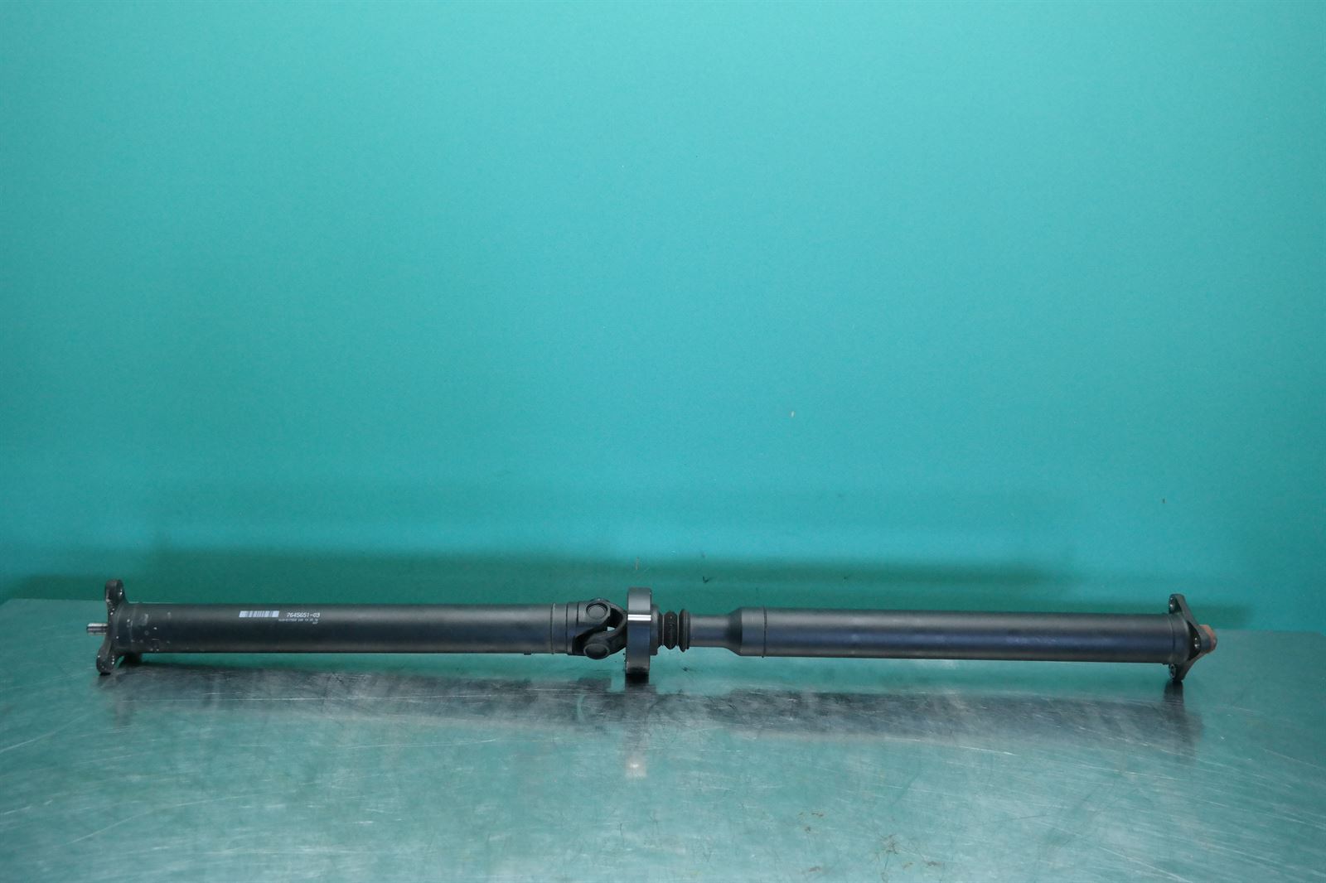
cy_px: 442
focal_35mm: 36
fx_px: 1326
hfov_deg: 53.1
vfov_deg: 36.9
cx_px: 663
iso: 1600
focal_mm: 24
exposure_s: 1/80
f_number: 5.6
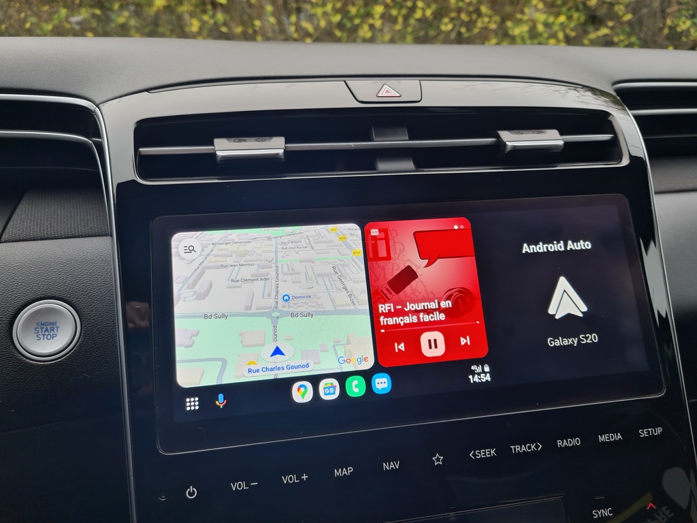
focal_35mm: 26
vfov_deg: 53.1
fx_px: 524
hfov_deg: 67.3
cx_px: 348
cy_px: 262
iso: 50
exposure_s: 1/110
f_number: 1.8
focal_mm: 5.4
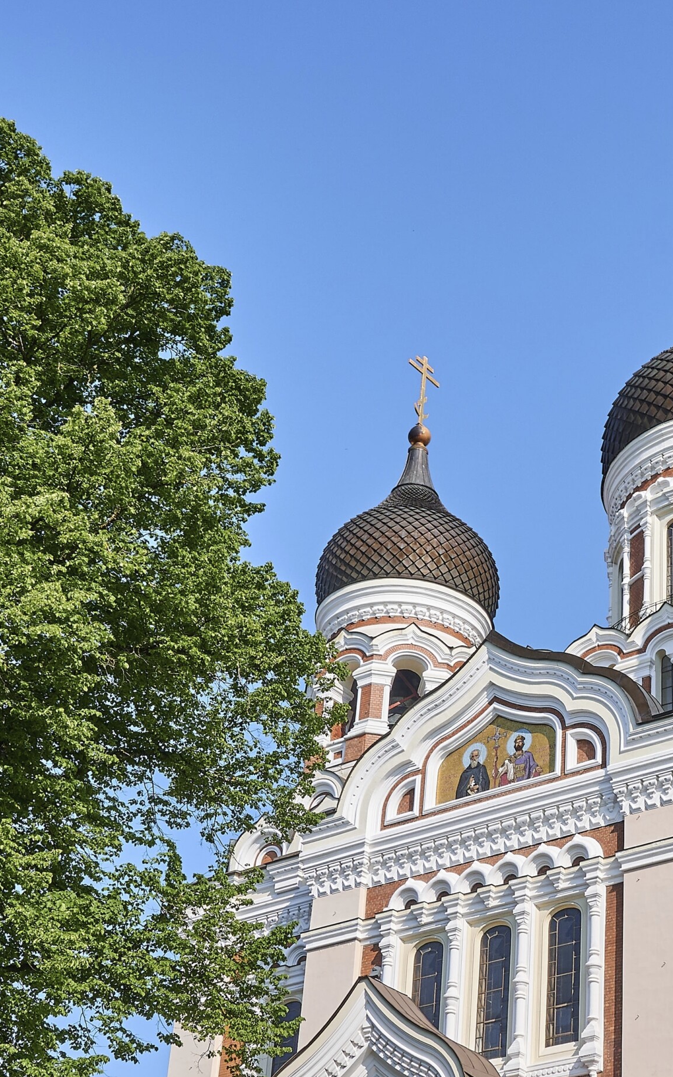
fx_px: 1925
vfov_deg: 31.0
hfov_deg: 19.3
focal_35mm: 66
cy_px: 704
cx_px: 655
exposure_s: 1/250
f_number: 10
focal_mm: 20.5
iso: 100
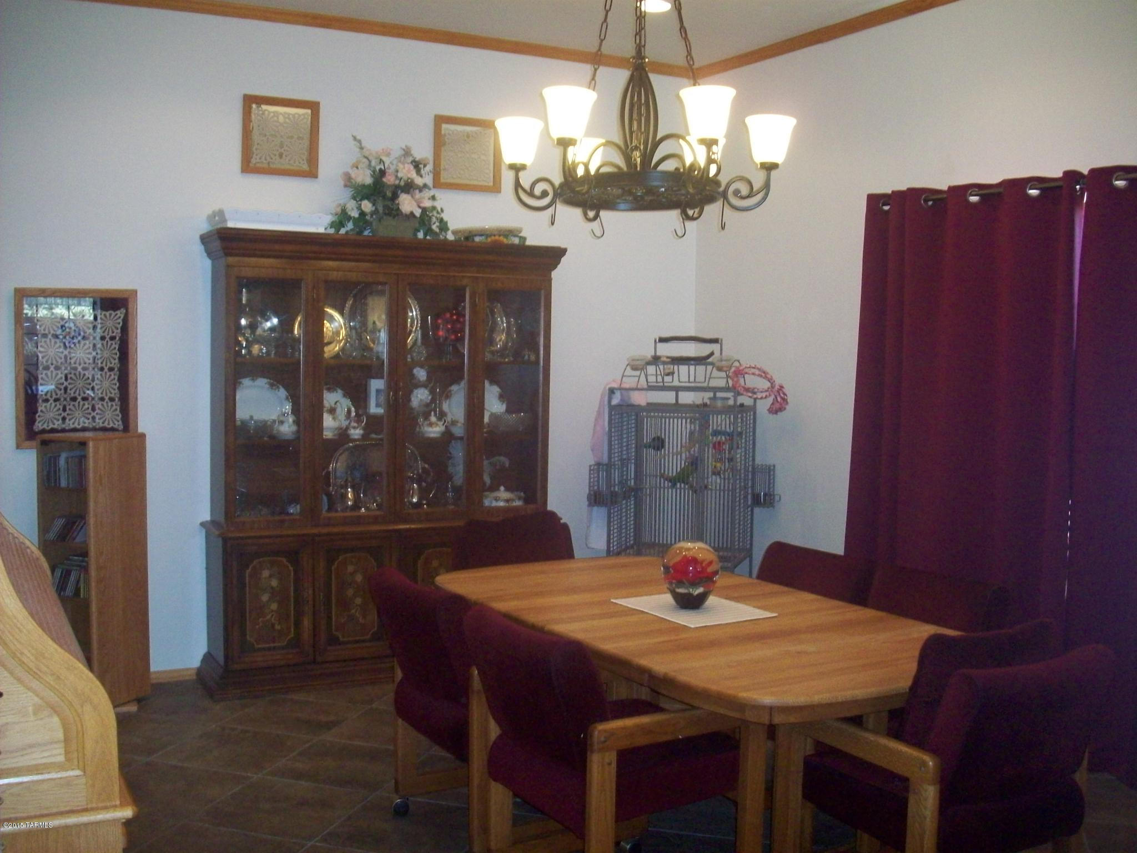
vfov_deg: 38.7
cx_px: 568
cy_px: 426
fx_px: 1215
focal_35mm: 37
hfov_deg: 50.1
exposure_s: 1/45
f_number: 2.8
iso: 200
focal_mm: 6.2
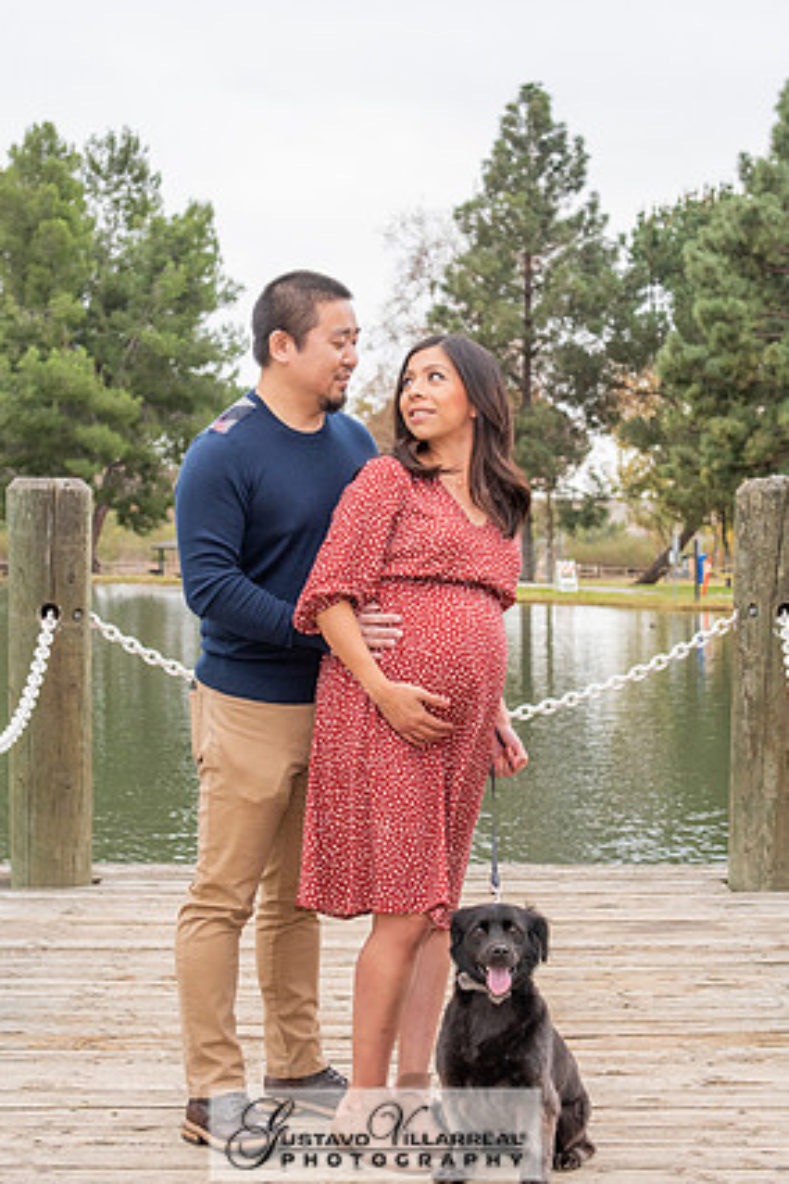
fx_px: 2367
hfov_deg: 18.9
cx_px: 388
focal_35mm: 72
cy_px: 568
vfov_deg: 28.1
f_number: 5
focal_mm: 42
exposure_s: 1/125
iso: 500
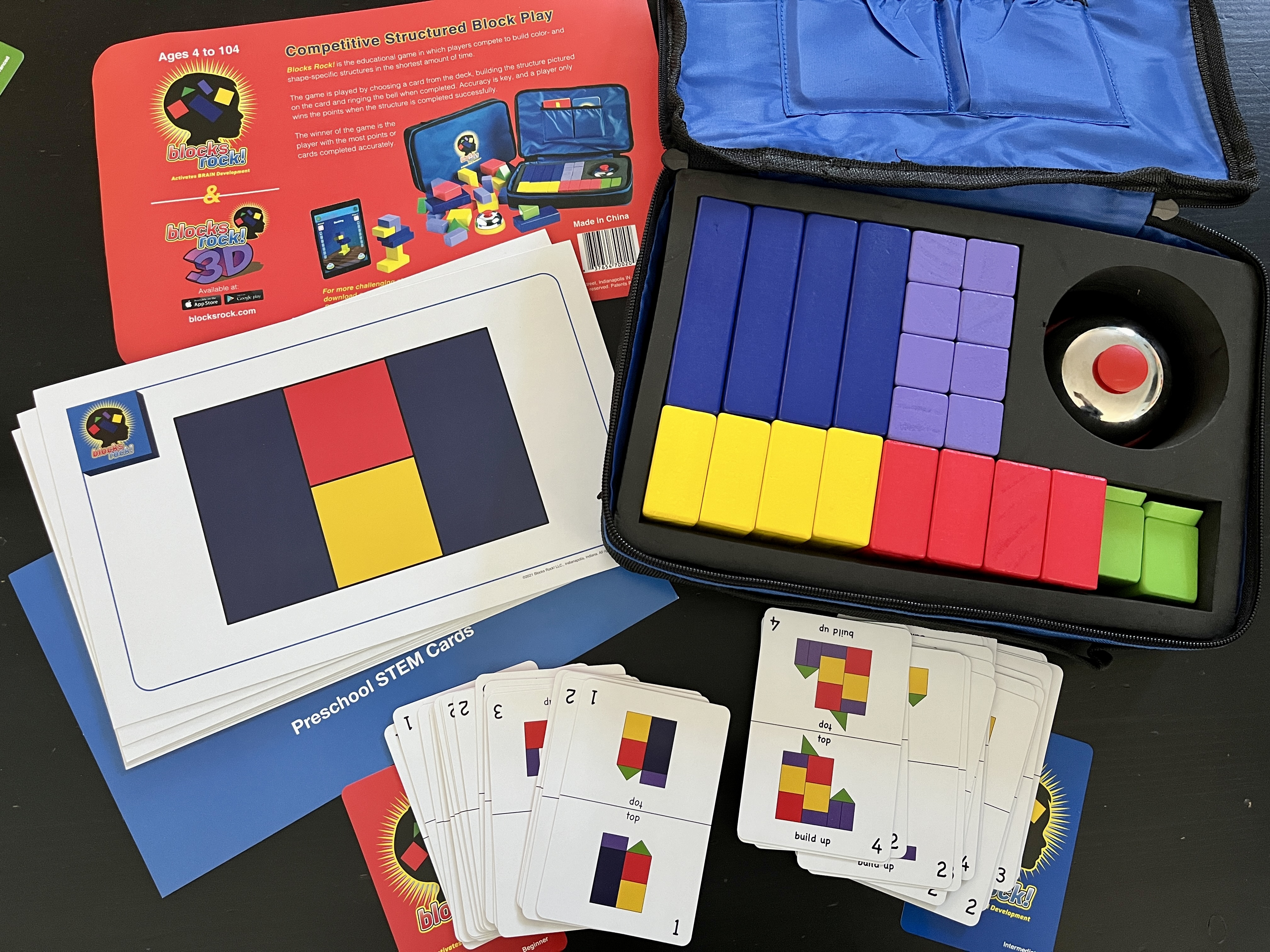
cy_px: 476
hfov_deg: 67.3
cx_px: 635
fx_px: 954
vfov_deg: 53.1
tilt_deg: -79.9
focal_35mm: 26
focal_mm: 5.1
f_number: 1.6
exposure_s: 1/60
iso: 320
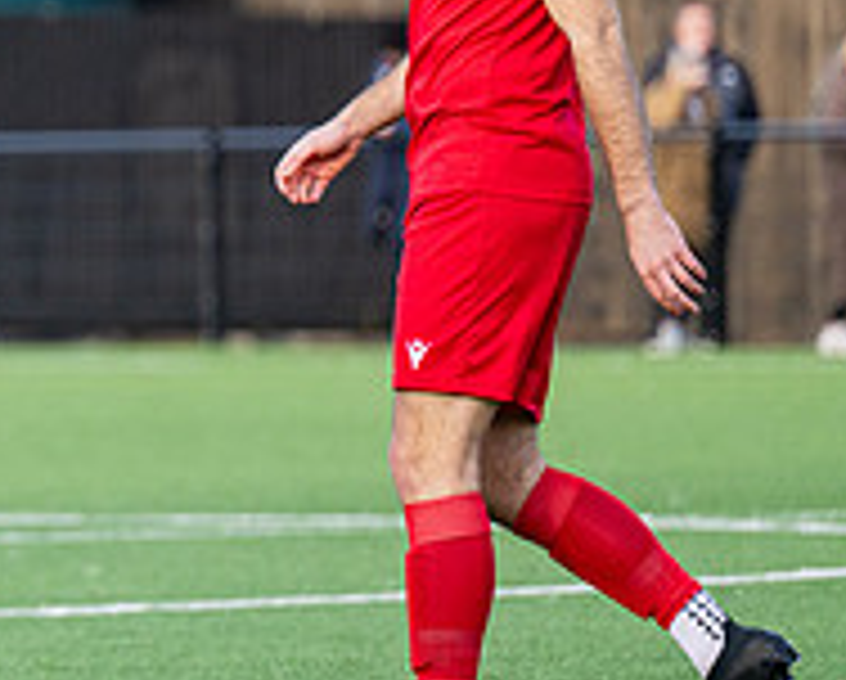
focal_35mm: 880
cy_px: 296
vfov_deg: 1.8
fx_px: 22068
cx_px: -593
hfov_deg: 2.2
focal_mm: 250
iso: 400
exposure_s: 1/1000
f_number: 4
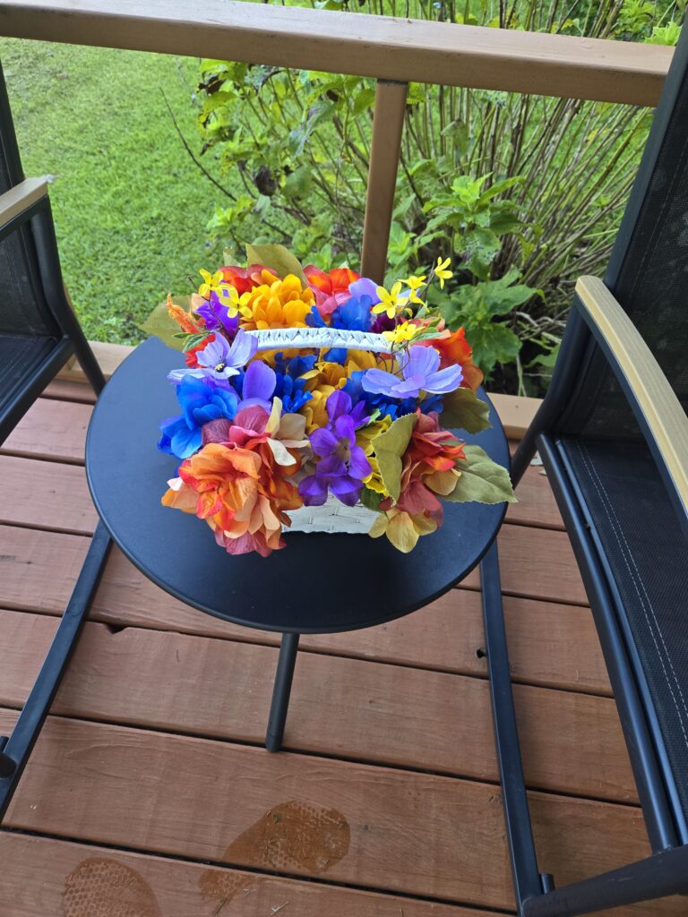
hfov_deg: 58.9
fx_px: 610
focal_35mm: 23
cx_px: 344
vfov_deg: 73.9
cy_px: 458
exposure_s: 1/180
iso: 125
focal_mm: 5.4
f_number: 1.8
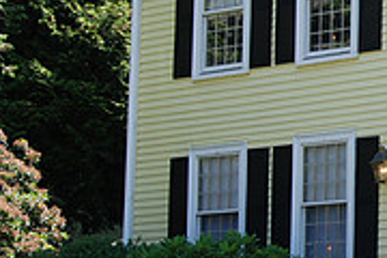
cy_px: 84
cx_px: 527
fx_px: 1823
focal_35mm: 170
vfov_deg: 8.1
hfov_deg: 11.7
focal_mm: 35
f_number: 8
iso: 200
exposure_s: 1/160
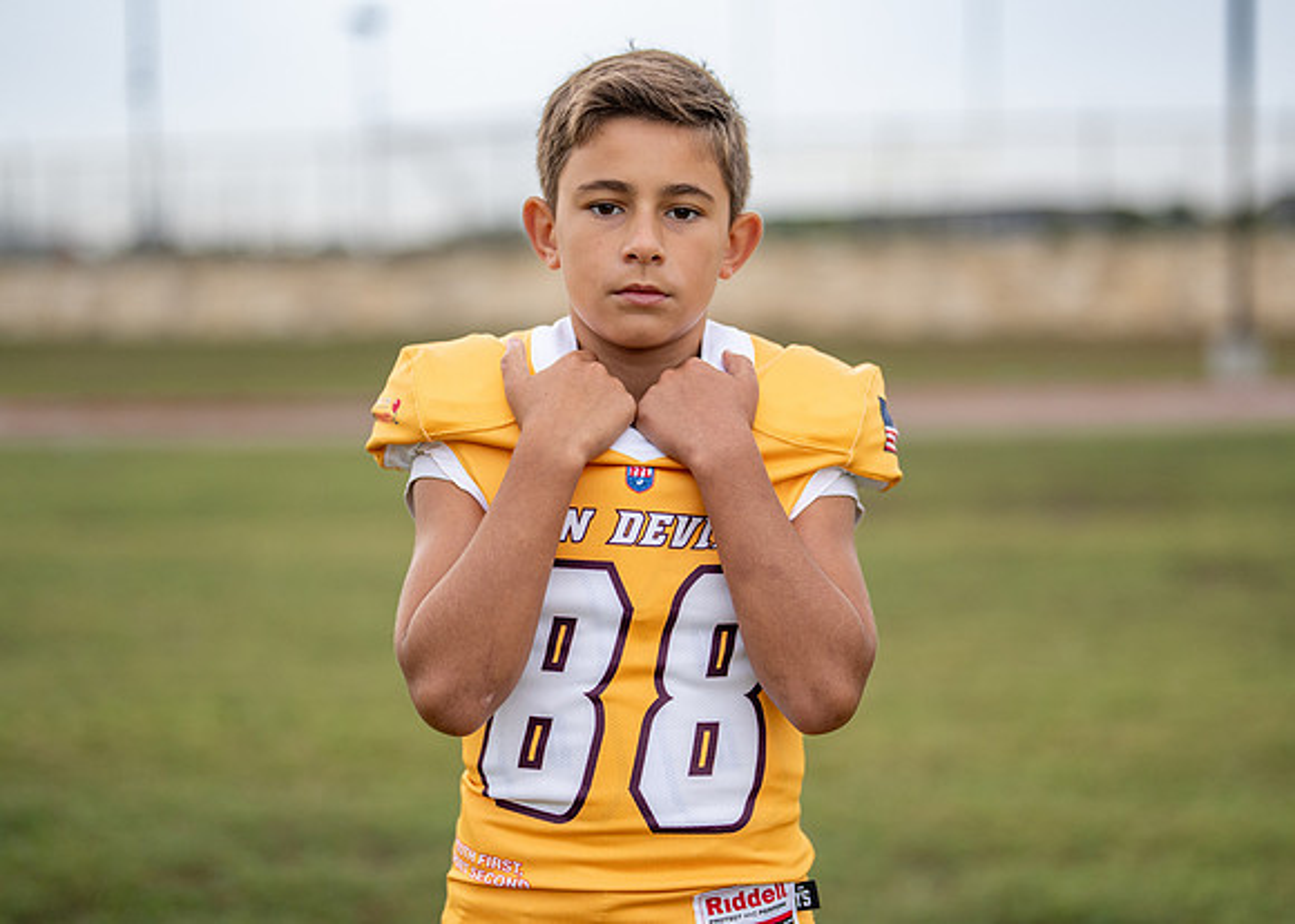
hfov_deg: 30.6
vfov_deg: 22.1
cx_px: 669
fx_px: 2363
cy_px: 458
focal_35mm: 64
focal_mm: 50
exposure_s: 1/1000
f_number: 1.2
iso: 250
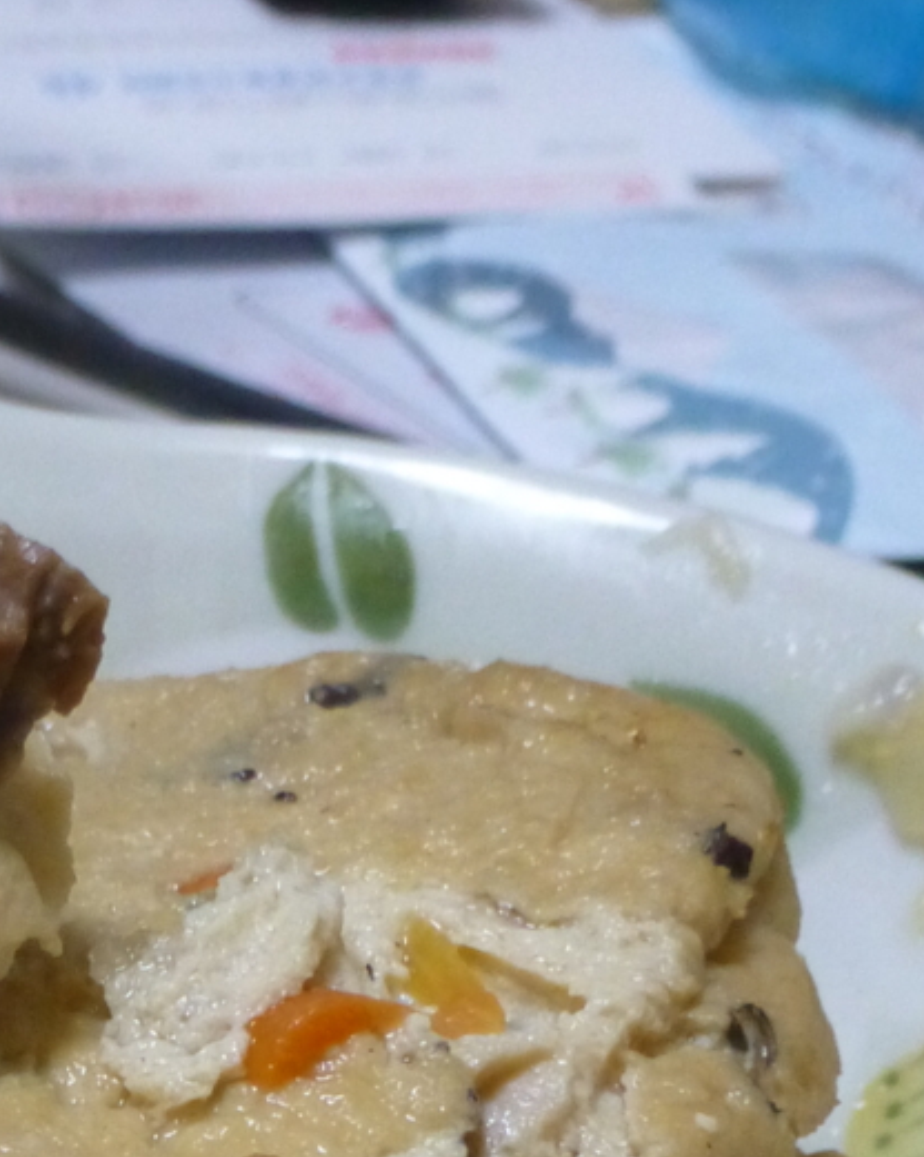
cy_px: 1428
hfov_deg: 20.4
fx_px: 2464
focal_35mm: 72
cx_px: -51
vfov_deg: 23.8
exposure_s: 1/15
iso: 400
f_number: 3.3
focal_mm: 4.3
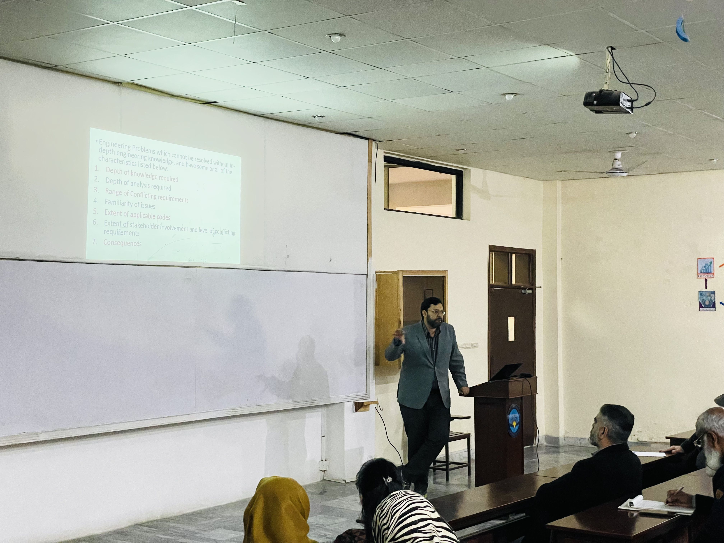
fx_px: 1088
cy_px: 272
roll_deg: -0.3
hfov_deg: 36.8
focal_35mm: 52
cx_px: 362
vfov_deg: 28.0
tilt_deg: +1.3
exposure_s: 1/40
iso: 800
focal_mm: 6
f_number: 2
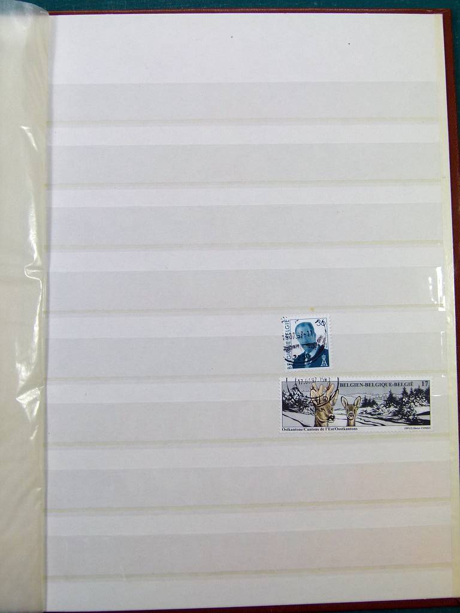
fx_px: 691
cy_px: 306
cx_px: 230
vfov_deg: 47.9
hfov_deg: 36.8
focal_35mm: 39
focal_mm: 7
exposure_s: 1/160
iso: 100
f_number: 4
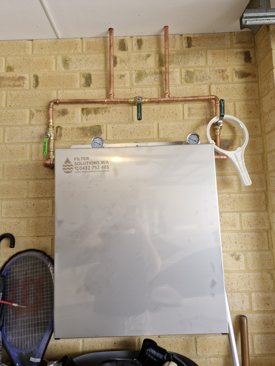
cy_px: 183
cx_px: 138
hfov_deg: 58.9
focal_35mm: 23
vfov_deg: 73.9
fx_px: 244
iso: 50
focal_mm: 5.54
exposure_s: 1/337
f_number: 1.8
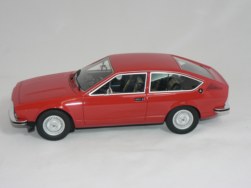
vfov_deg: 20.2
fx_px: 529
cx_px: 126
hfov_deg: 26.7
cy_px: 94
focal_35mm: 73
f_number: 3.2
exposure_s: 1/60
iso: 80
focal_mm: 12.2
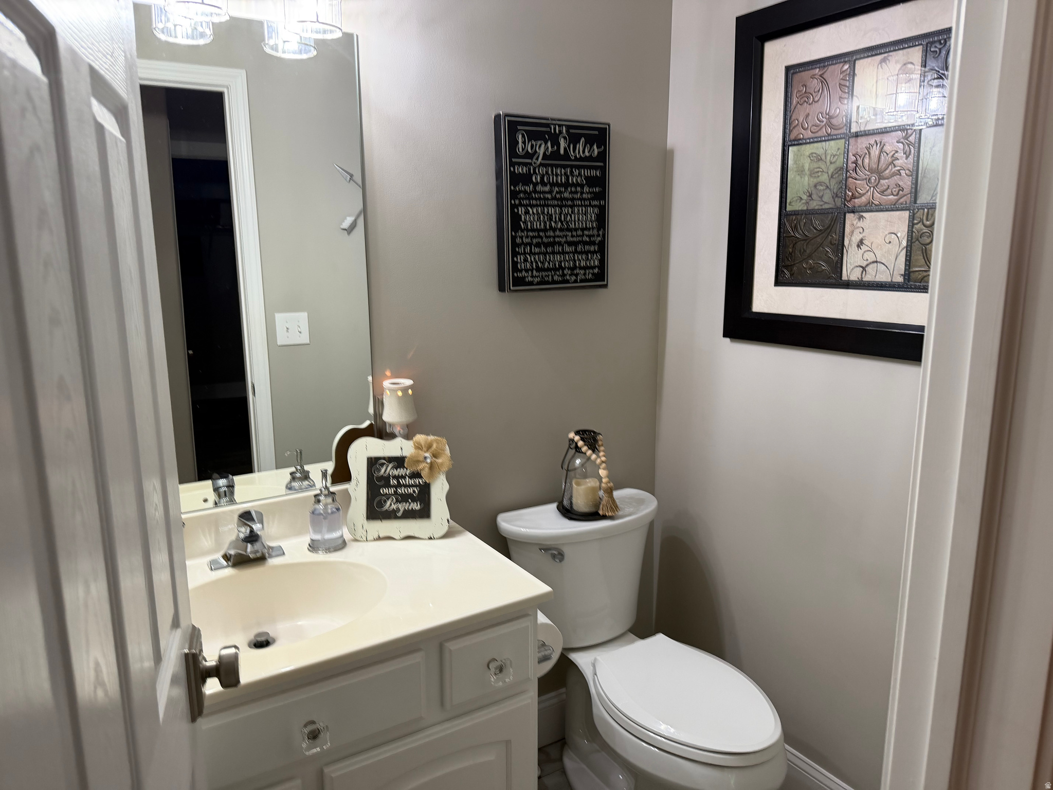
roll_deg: +0.8
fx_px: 730
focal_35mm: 24
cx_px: 526
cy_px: 395
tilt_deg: -10.2
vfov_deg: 56.8
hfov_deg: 71.6
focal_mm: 6.76
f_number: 1.78
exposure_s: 1/60
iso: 200
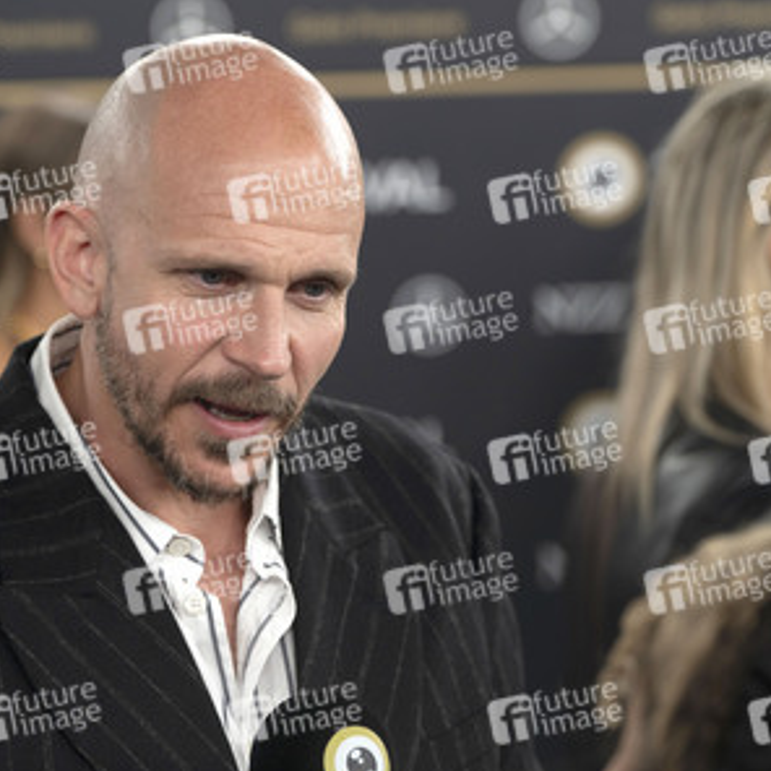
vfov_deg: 13.2
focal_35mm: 132
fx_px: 3326
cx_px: 225
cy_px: 388
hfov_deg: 13.2
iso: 400
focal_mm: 102
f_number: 4
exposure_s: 1/200
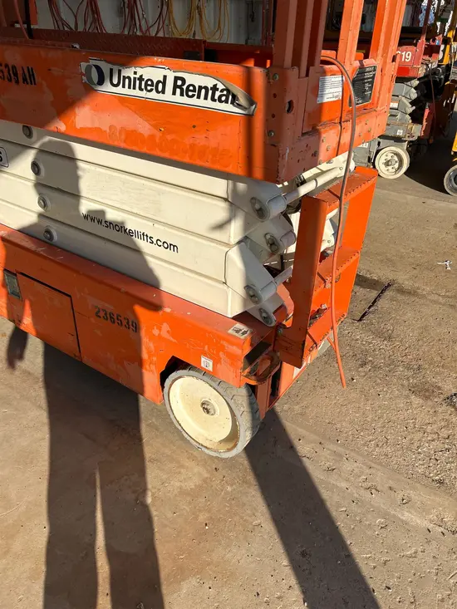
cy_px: 304
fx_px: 458
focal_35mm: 26
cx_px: 228
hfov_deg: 53.1
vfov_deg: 67.3
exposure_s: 1/4274
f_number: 1.5
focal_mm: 5.7
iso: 50
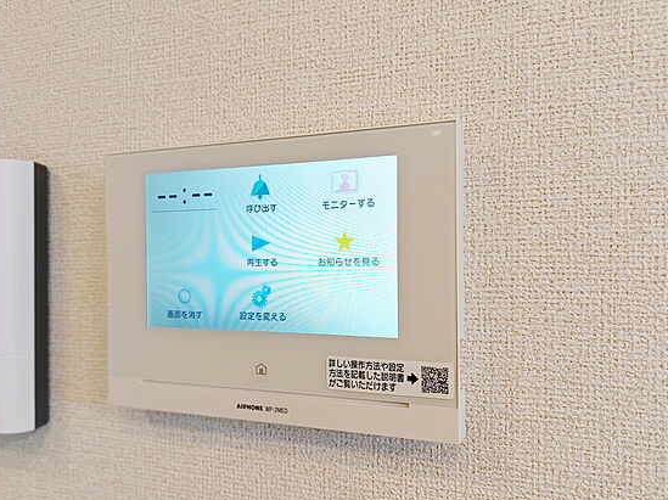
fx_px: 540
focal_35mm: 28
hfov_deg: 63.3
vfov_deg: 49.6
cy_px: 273
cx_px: 298
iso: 25
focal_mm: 5.23
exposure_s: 1/30
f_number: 1.8
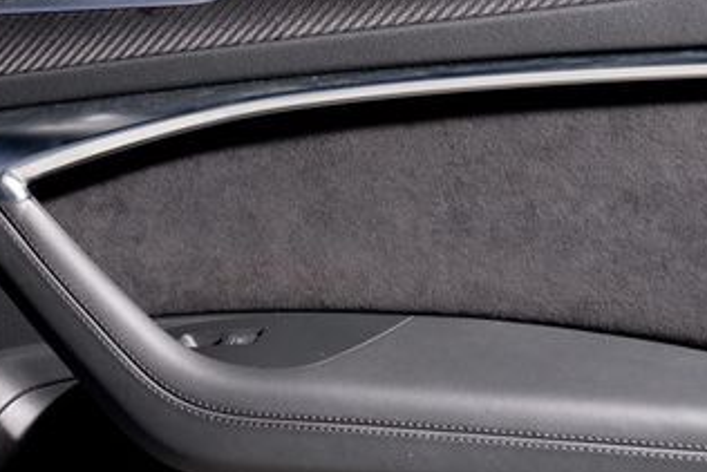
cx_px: 181
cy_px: -1
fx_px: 1709
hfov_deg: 23.2
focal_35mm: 87
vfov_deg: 15.4
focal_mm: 43
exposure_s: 1/160
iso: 250
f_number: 8
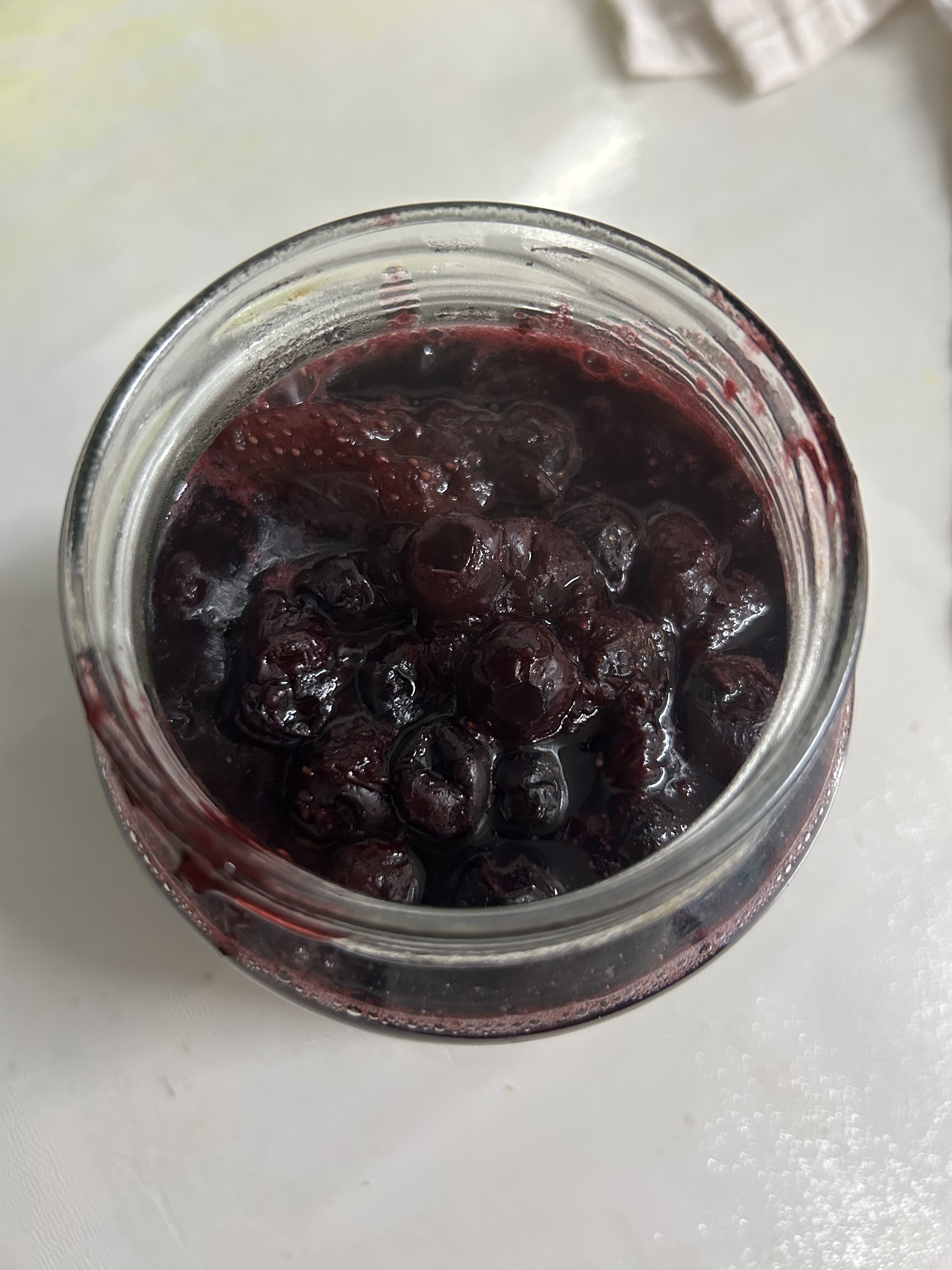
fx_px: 953
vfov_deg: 67.3
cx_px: 476
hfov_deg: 53.1
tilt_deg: -70.6
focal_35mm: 26
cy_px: 635
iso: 400
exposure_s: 1/50
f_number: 1.5
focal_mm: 5.7
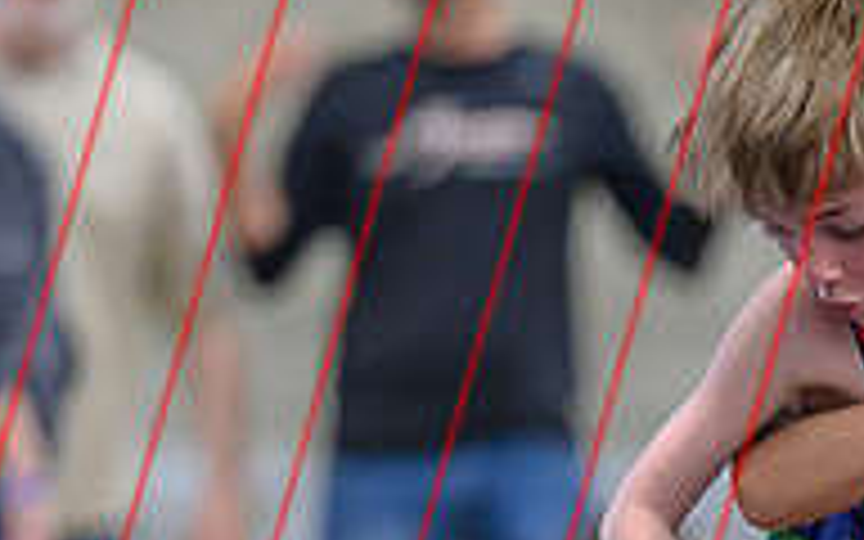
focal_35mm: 481
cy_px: 751
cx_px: 940
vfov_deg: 2.7
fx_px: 11326
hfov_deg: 4.4
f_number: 2.8
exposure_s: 1/640
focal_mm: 145
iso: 2800
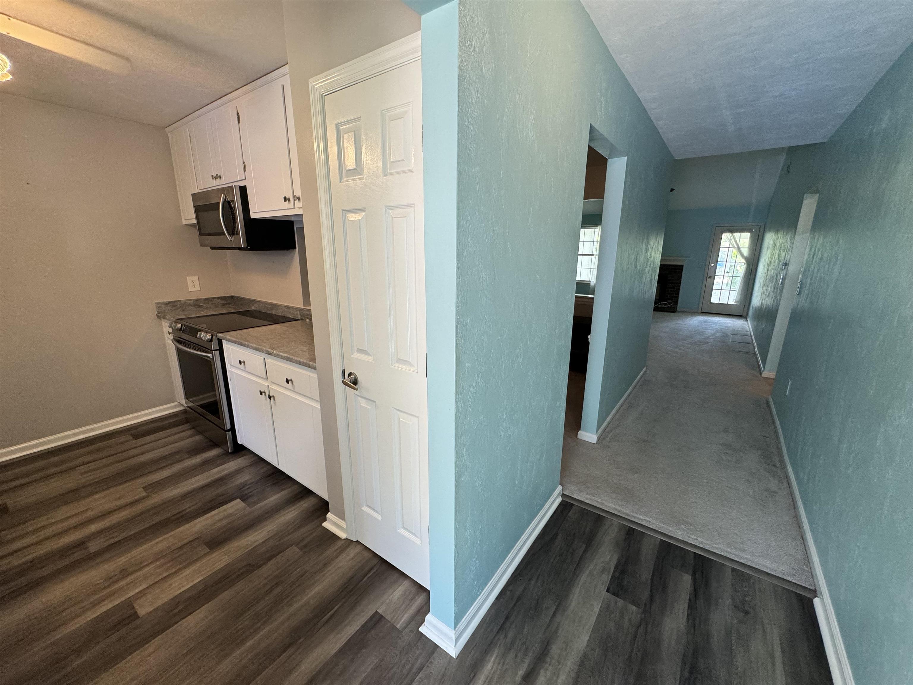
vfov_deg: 85.7
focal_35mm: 14
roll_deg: -0.7
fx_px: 369
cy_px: 342
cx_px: 456
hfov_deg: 102.1
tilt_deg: -14.5
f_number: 2.2
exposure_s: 1/120
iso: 200
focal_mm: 2.22
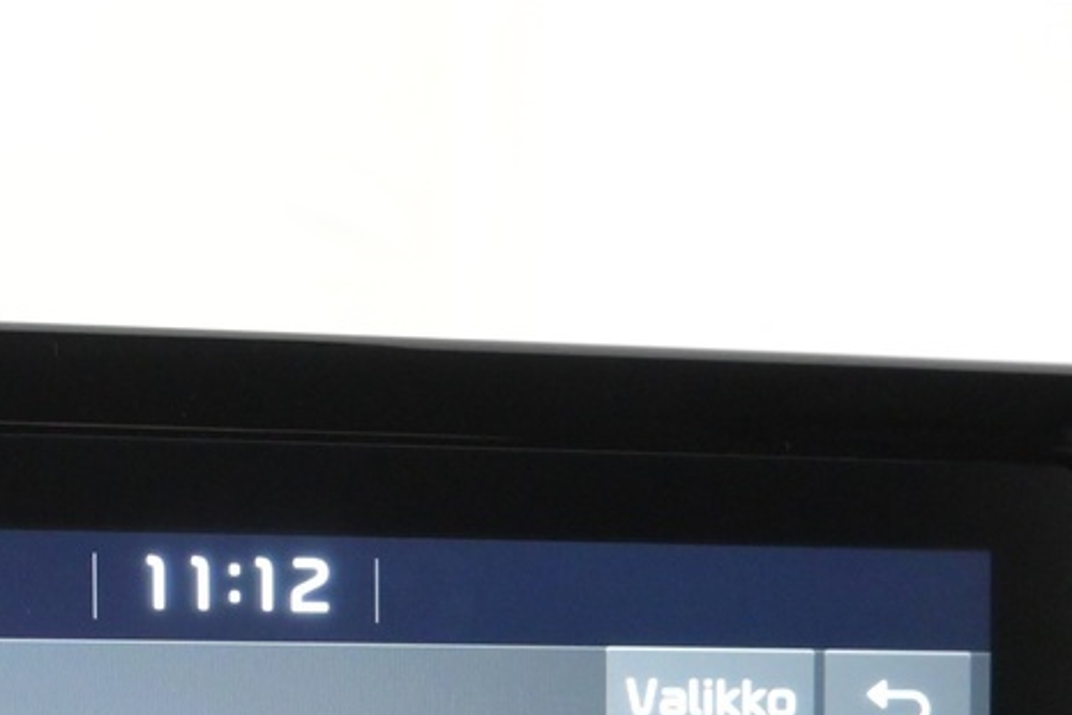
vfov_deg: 12.7
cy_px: 1089
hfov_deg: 19.7
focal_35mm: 102
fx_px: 3033
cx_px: 154
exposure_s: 1/60
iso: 2500
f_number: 3.8
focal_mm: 19.5
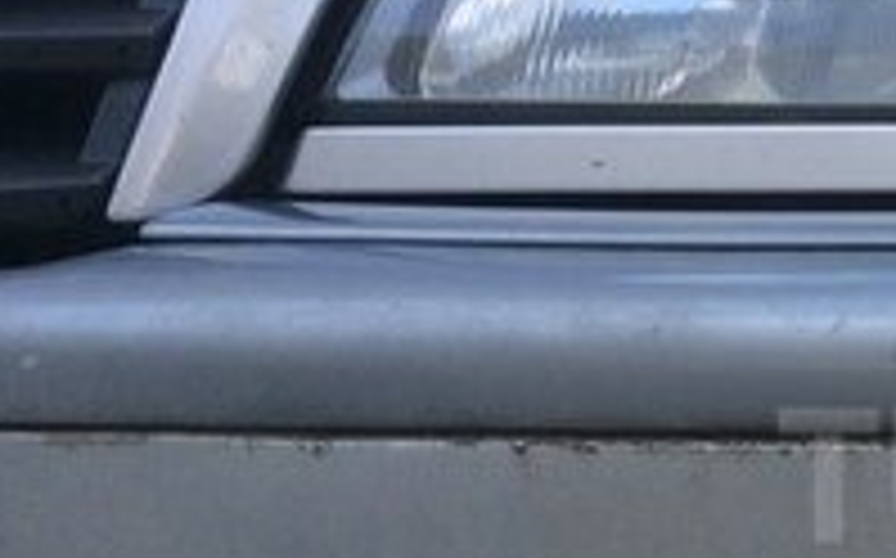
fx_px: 2489
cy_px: 475
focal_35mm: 102
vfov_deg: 12.7
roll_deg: -0.9
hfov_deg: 18.6
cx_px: 1238
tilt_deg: -4.6
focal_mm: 4.15
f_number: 2.2
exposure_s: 1/391
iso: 32
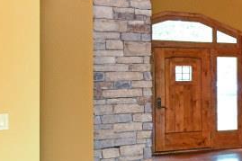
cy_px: 76
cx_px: 462
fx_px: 524
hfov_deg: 18.6
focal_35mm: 78
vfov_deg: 17.5
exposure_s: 1/60
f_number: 4
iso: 1250
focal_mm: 14
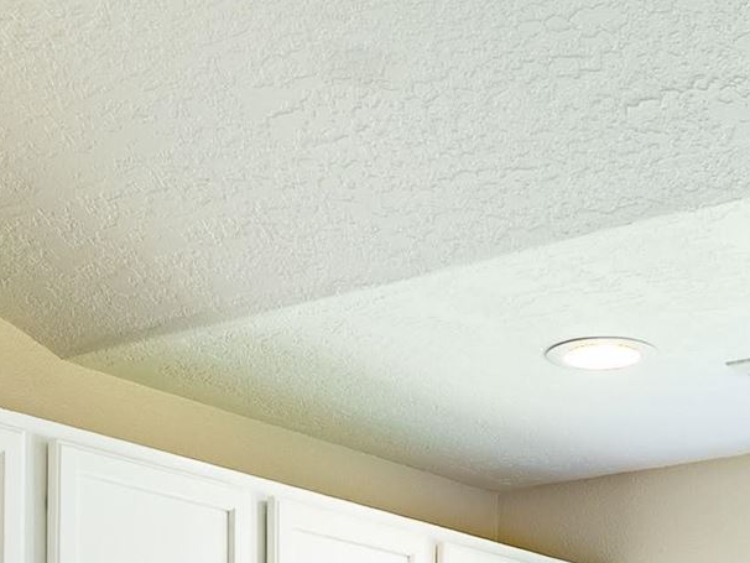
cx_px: 470
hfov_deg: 24.9
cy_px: 854
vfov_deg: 17.0
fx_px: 1691
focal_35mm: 78
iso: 400
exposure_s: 1/800
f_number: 8
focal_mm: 16
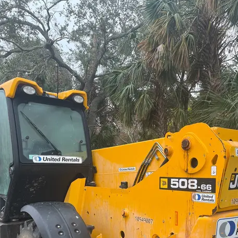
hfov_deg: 44.8
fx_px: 288
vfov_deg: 43.0
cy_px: 188
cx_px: 135
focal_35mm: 37
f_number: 1.6
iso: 64
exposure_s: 1/122
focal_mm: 5.1
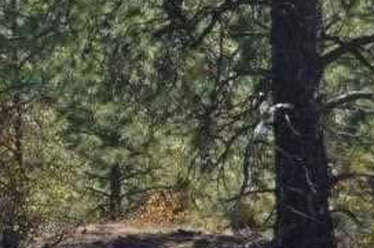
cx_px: -685
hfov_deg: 6.6
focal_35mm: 288
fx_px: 2985
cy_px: 163
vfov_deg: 4.7
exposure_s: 1/250
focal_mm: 32
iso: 160
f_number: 8
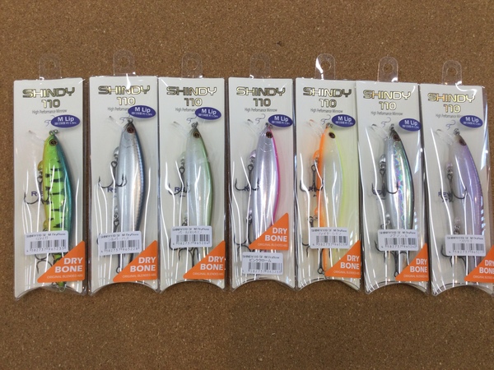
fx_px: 442
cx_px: 247
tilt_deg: -82.1
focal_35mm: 31
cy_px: 185
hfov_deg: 58.4
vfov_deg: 45.4
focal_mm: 3.3
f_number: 2.4
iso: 32
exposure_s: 1/60
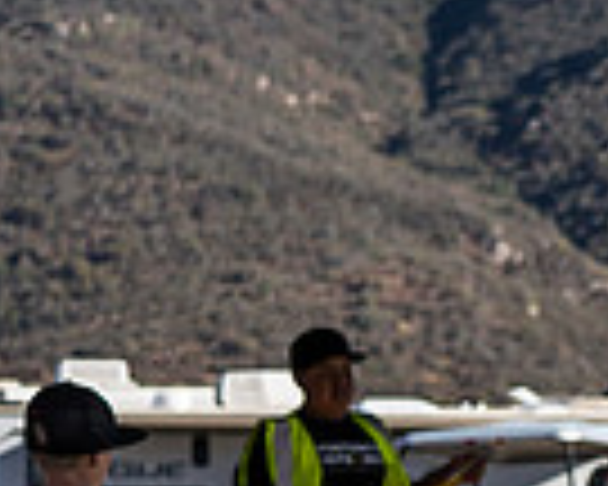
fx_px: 4876
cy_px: 821
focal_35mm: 271
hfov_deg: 6.9
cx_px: 1180
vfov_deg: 5.6
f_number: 4
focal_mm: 45
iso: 200
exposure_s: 1/2000
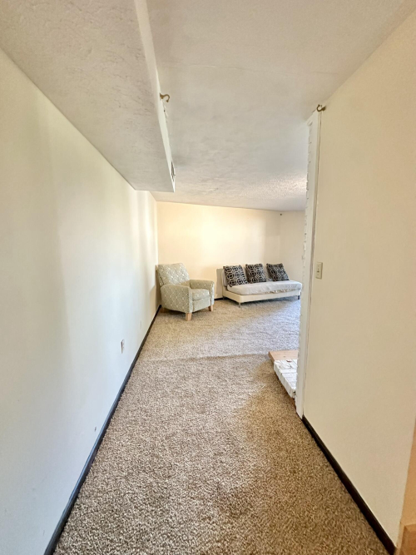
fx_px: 224
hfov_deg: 85.7
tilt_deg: -8.0
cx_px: 208
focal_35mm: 14
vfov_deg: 102.1
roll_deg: -0.2
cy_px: 278
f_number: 2.2
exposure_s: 1/60
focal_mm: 2.22
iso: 1000
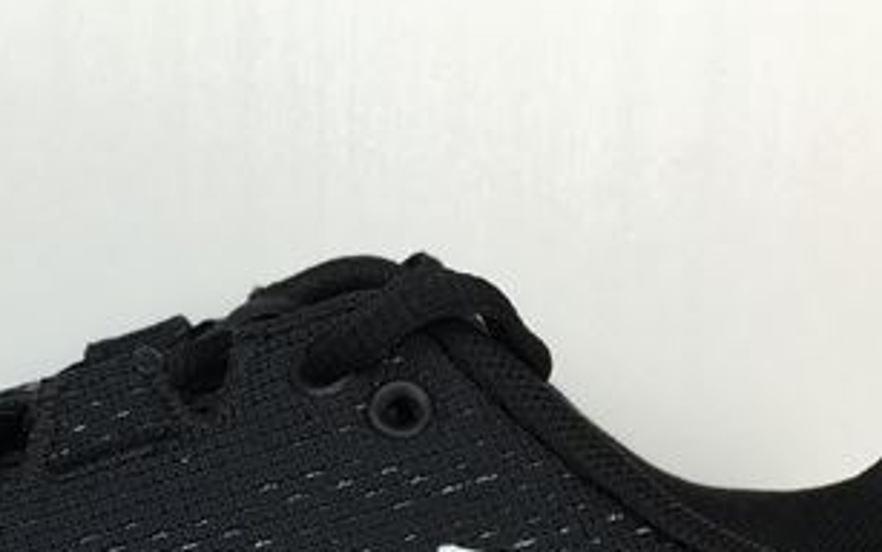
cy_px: 739
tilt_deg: -10.7
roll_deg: +0.2
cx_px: 106
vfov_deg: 15.5
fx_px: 1923
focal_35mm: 80
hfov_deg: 25.1
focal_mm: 4.15
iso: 32
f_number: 2.2
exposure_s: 1/120
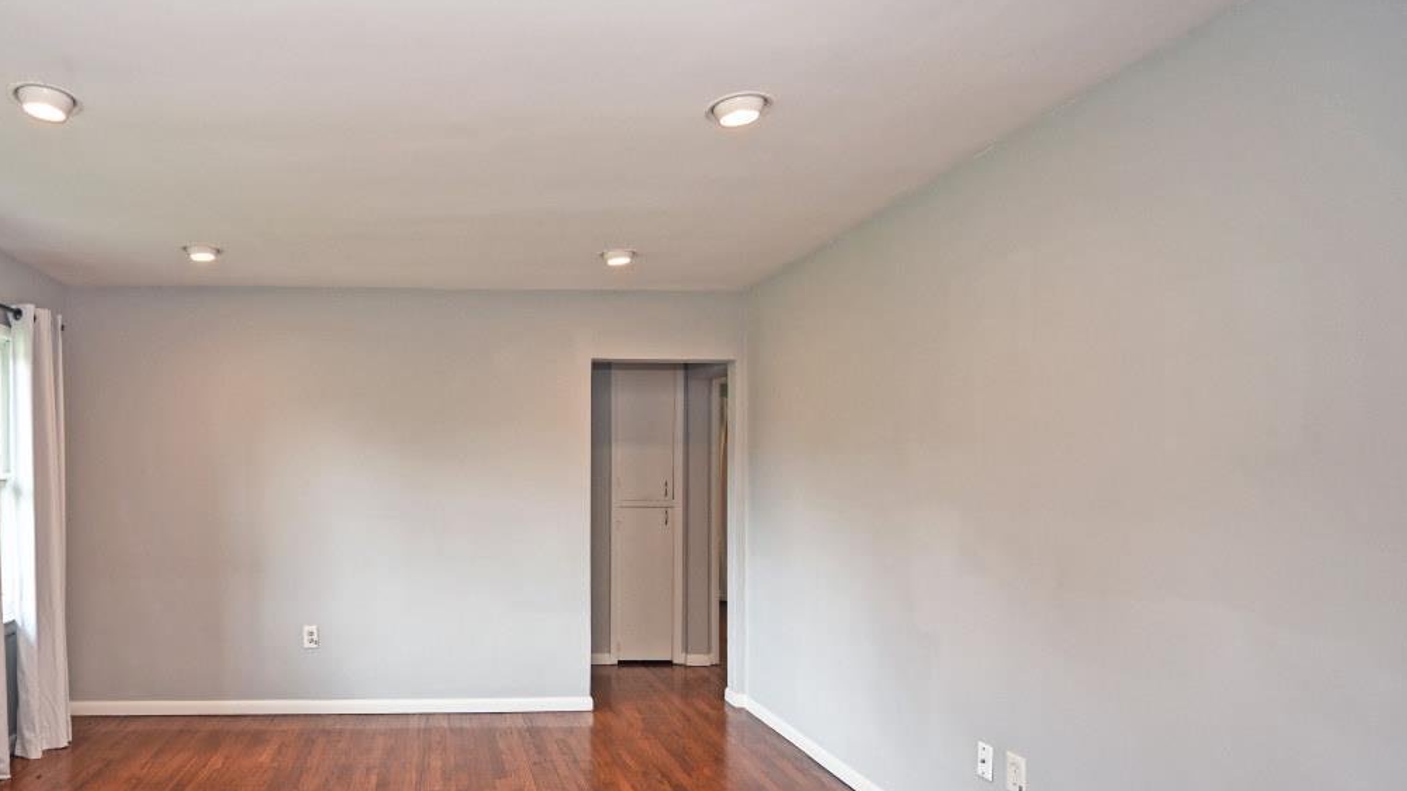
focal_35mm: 22
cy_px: 472
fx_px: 821
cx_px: 442
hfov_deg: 77.9
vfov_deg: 51.1
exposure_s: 1/60
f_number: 4
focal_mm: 14
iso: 250
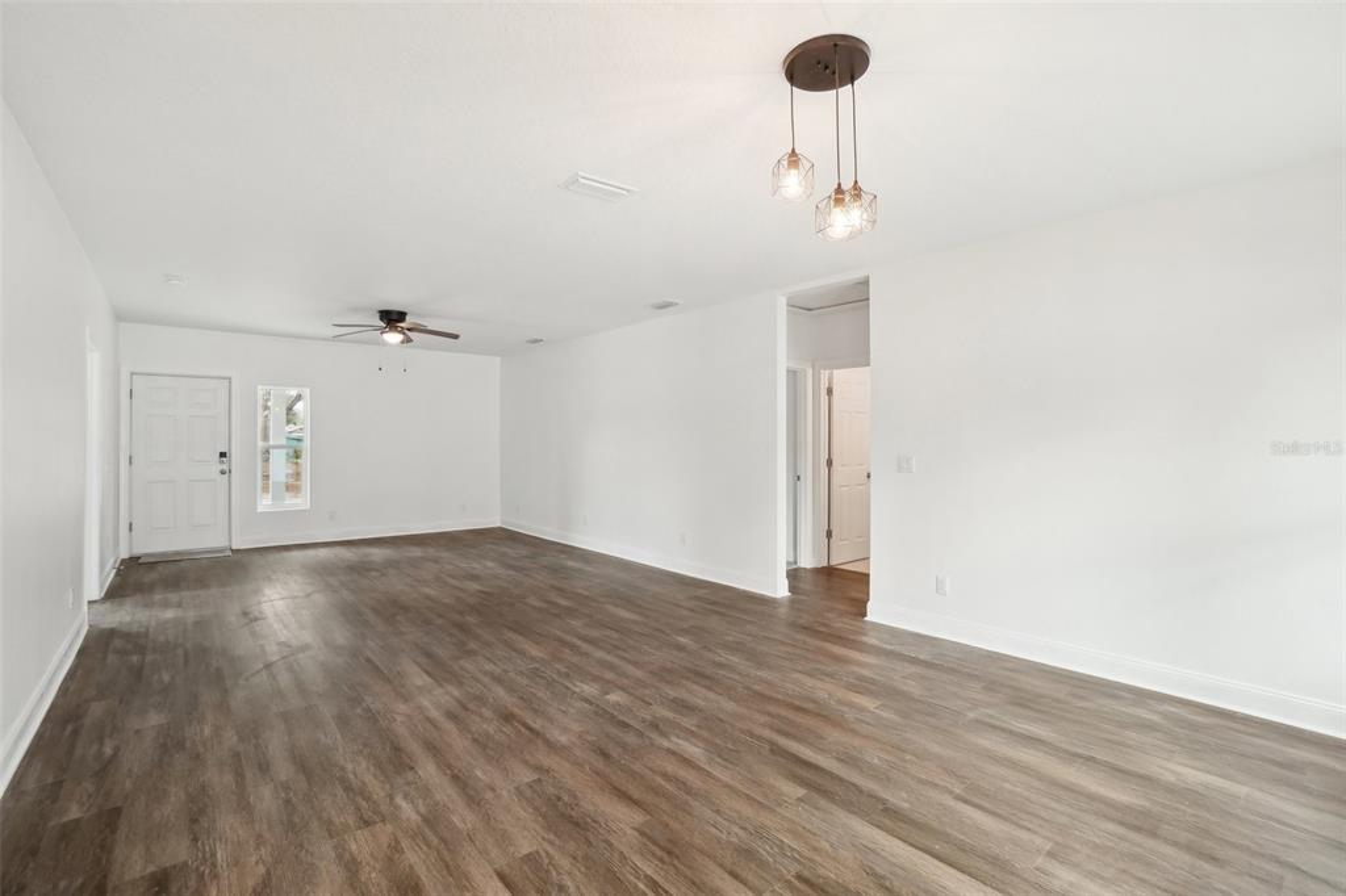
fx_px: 561
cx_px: 673
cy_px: 448
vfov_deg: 77.3
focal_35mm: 15
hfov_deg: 100.4
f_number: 8
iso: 400
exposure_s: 1/40
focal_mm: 10
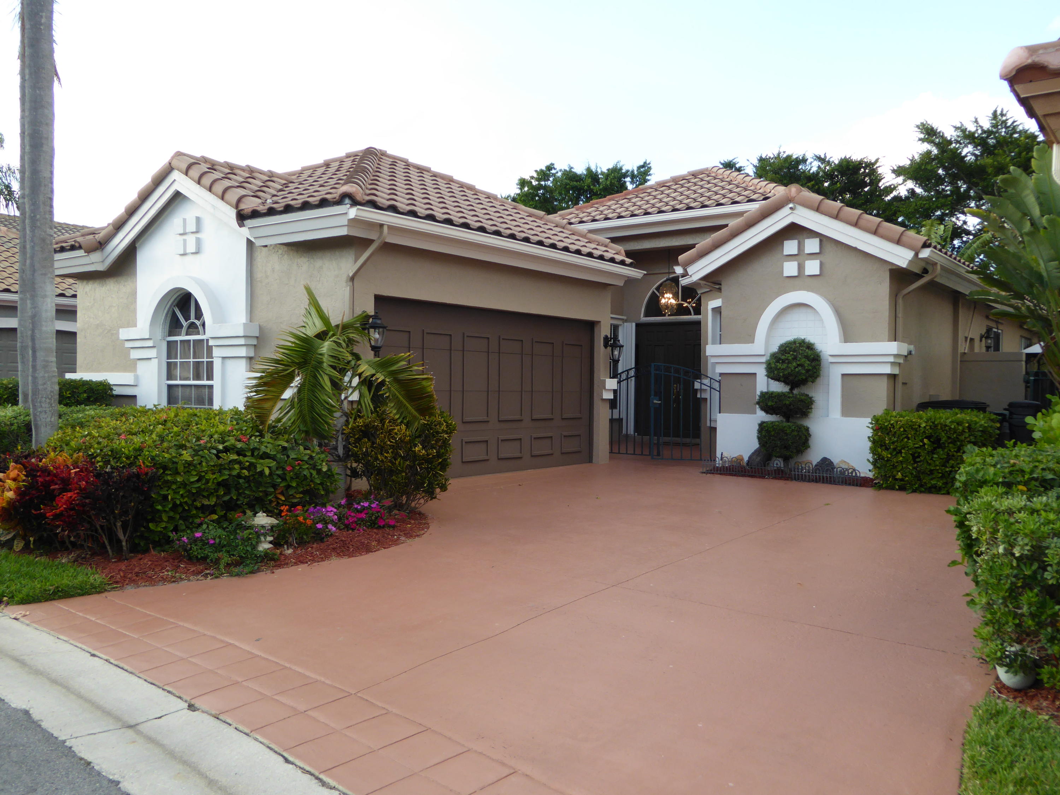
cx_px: 530
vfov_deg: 48.2
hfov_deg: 61.7
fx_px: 888
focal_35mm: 29
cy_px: 398
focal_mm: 5
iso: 100
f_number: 3.5
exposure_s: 1/160
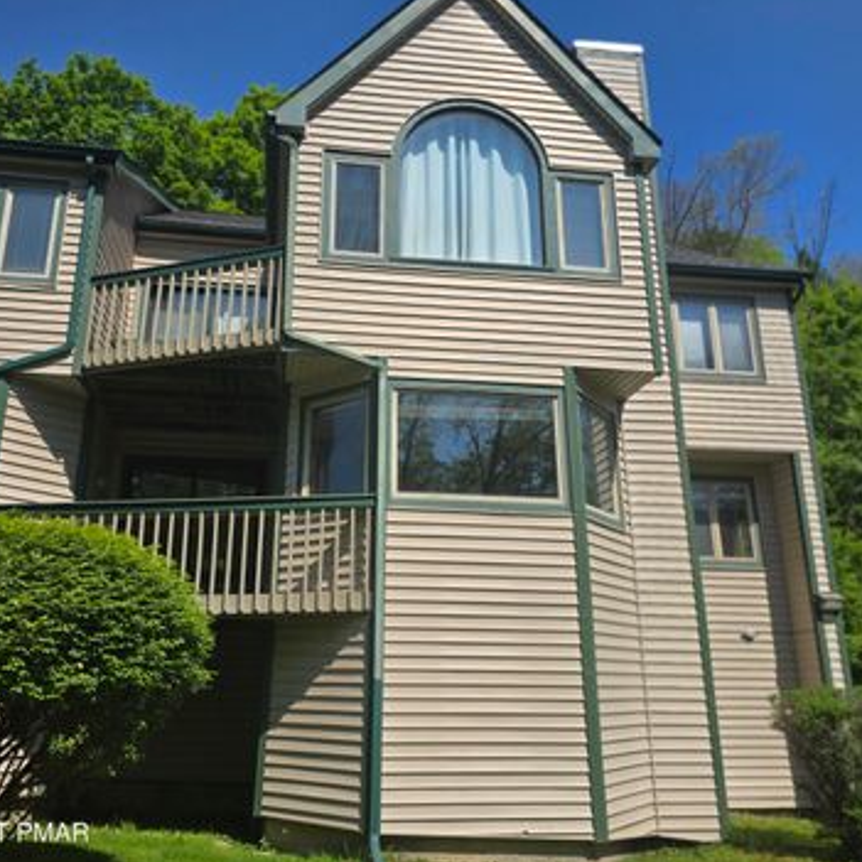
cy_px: 414
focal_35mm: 29
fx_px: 817
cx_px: 386
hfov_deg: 55.5
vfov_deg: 55.6
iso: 12
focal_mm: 6.3
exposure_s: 1/1058
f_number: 1.7
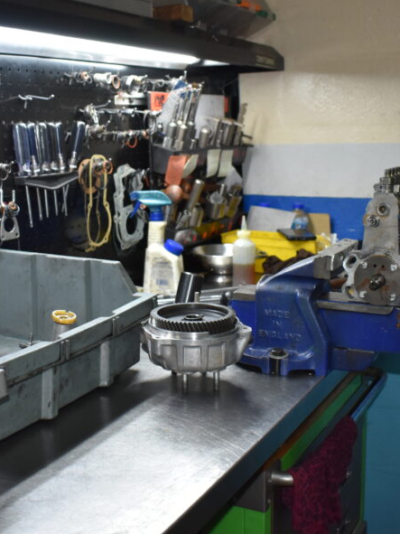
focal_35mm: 45
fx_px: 694
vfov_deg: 42.0
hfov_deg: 32.1
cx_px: 169
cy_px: 236
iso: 800
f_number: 4
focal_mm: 18
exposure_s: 1/200
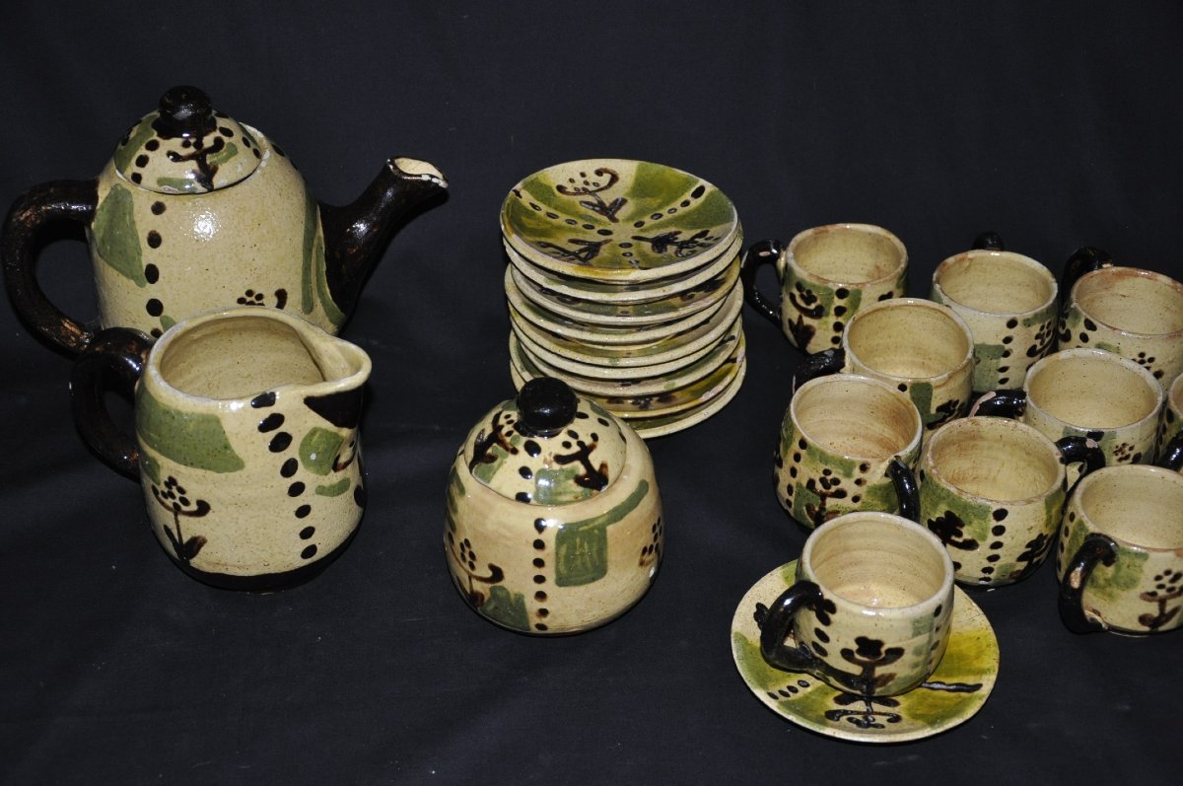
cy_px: 393
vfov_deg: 22.6
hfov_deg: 33.4
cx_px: 592
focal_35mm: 60
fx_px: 1969
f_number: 4.5
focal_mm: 40
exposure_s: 1/60
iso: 800
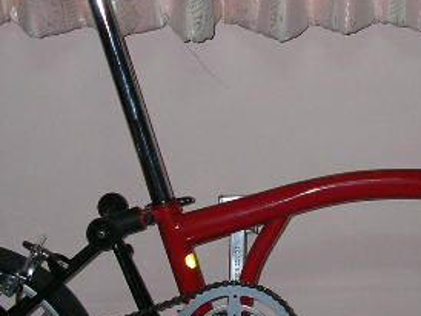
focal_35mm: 98
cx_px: 295
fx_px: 1193
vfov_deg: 15.1
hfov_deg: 19.9
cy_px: 175
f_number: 3
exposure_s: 1/34.8
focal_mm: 6.6
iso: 100
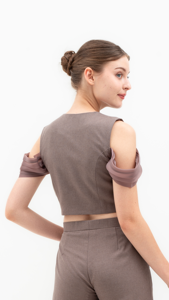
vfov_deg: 22.6
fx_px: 733
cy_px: 273
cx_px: 101
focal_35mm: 92
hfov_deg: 13.1
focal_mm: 41
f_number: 11
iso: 100
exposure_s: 1/160
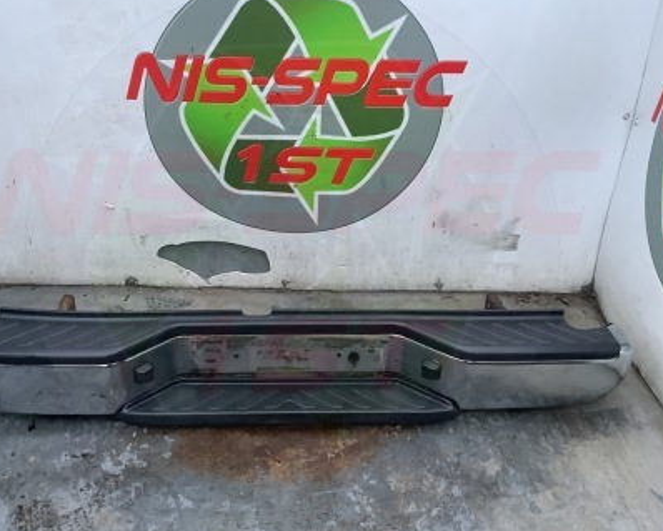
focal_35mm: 38
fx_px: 746
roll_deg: -4.1
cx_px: 295
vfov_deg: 39.2
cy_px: 247
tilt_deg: -28.0
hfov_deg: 47.8
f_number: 2.4
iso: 250
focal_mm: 3.3
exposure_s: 1/40
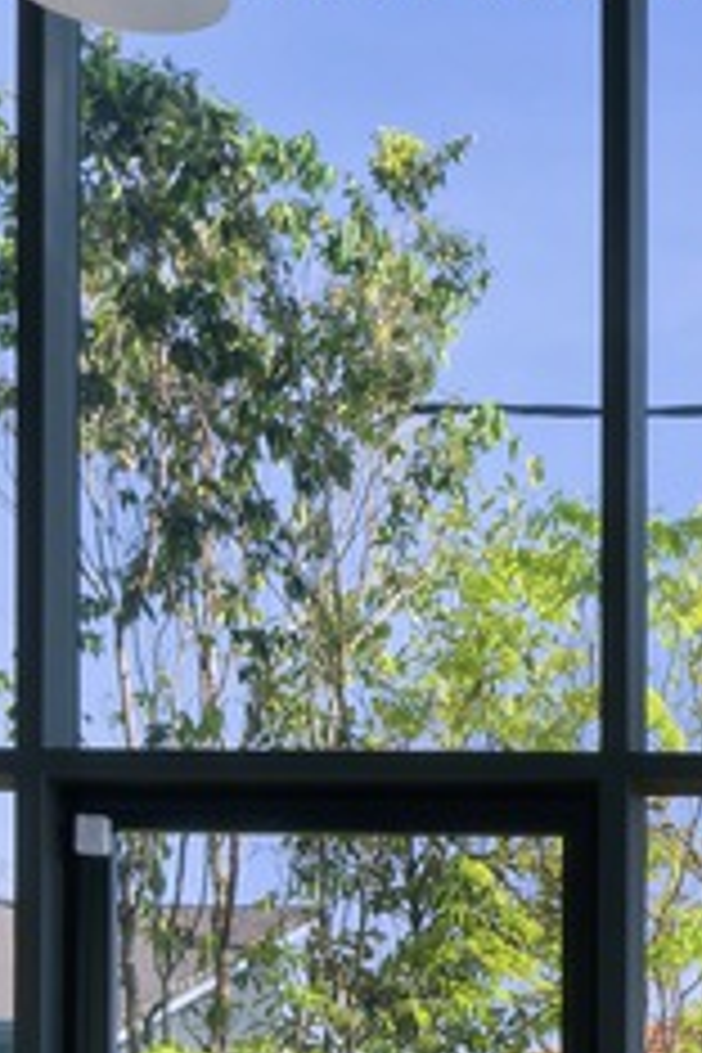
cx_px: 1181
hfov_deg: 17.9
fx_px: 1872
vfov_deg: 31.0
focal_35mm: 64
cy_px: 747
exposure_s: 1/15
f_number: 11
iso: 160
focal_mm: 10
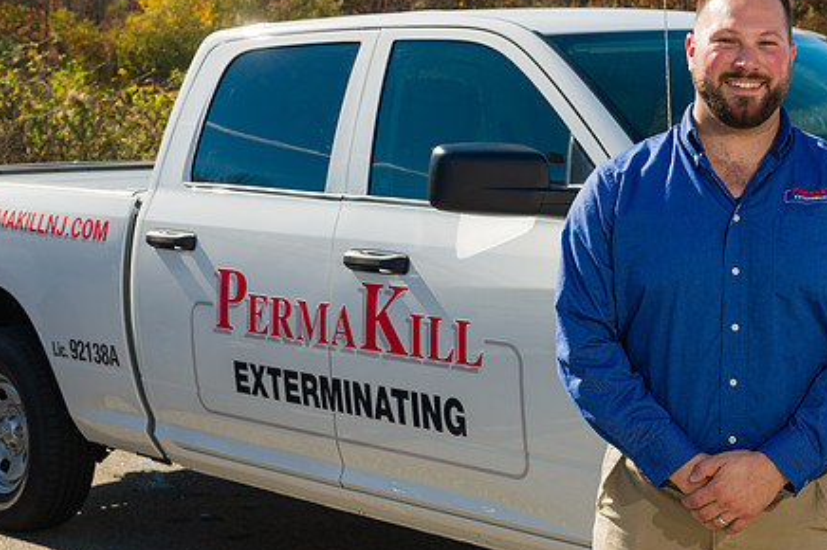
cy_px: 245
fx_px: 1699
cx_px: 448
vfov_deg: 18.4
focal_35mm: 74
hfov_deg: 27.4
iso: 100
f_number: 11
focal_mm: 55
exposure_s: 1/200
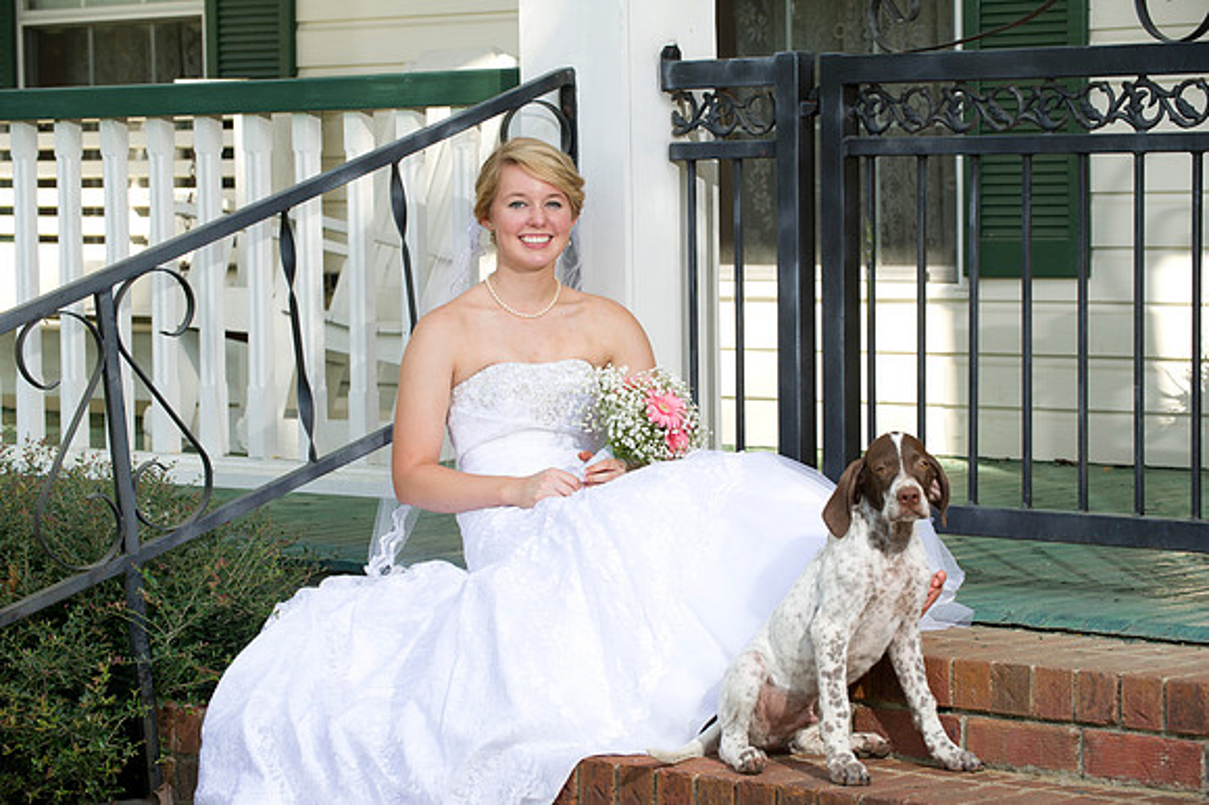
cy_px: 402
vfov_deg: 12.4
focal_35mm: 110
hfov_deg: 18.6
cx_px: 604
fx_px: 3692
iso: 320
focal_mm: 110
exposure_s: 1/250
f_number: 5.6
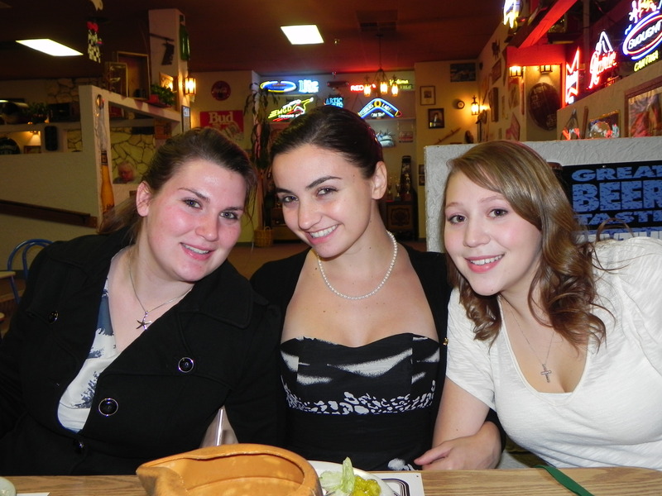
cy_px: 248
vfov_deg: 42.9
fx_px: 631
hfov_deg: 55.4
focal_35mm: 33
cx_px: 331
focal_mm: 5.9
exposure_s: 1/30
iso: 200
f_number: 2.8
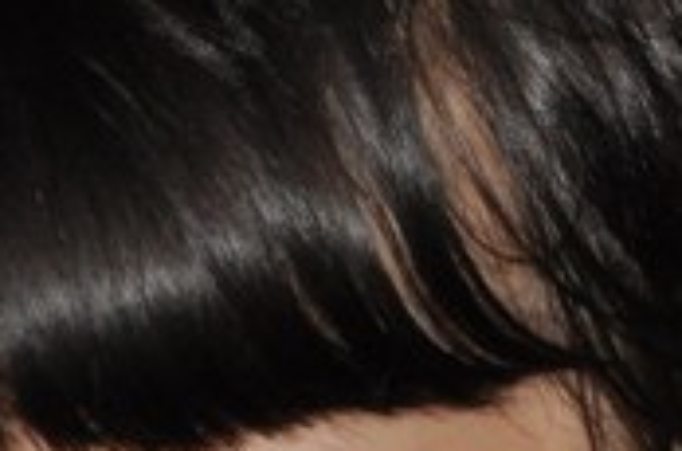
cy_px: 537
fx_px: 13357
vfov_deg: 1.9
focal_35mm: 707
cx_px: 721
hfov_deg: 2.9
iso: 800
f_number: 5.6
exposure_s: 1/60
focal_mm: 80
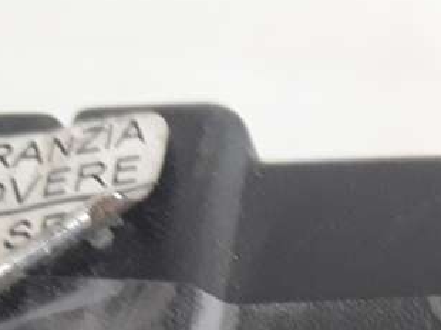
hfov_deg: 15.9
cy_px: 627
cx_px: 690
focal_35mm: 112
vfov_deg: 12.0
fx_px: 1426
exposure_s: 1/25
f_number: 1.9
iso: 200
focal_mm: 3.7
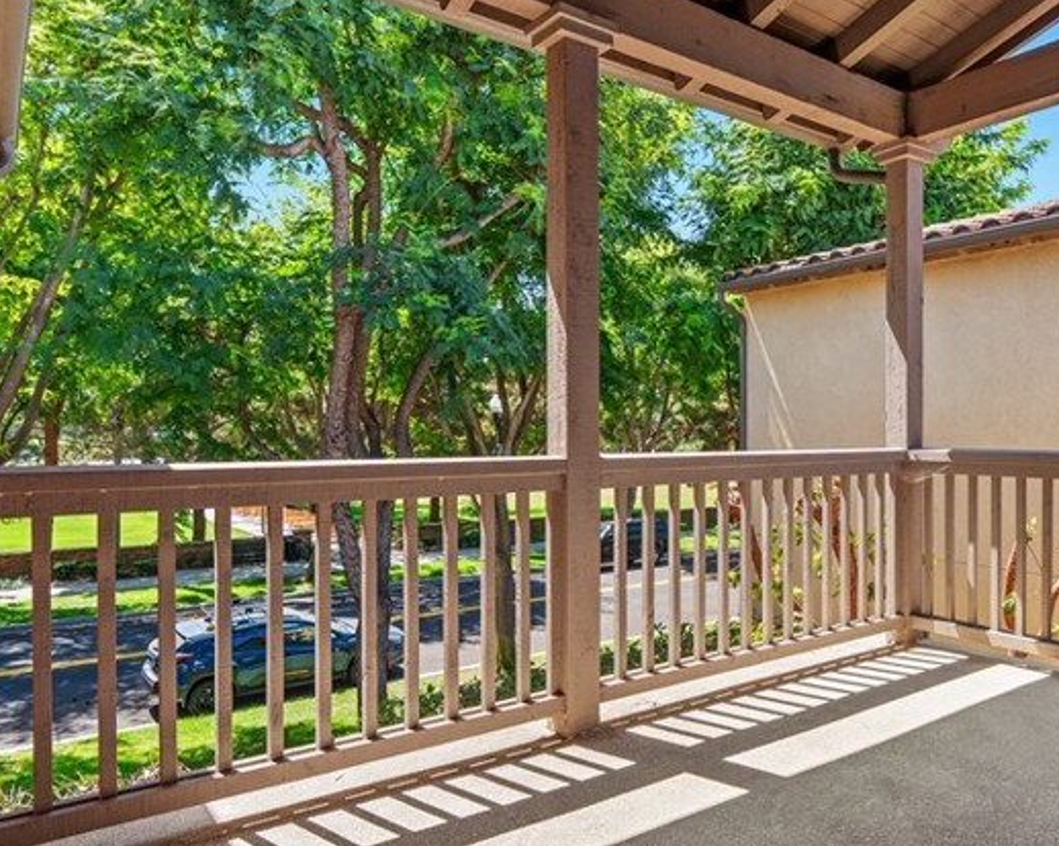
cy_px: 444
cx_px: 758
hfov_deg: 61.2
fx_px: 850
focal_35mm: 27
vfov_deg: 52.9
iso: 320
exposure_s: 1/100
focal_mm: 14.6
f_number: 6.3
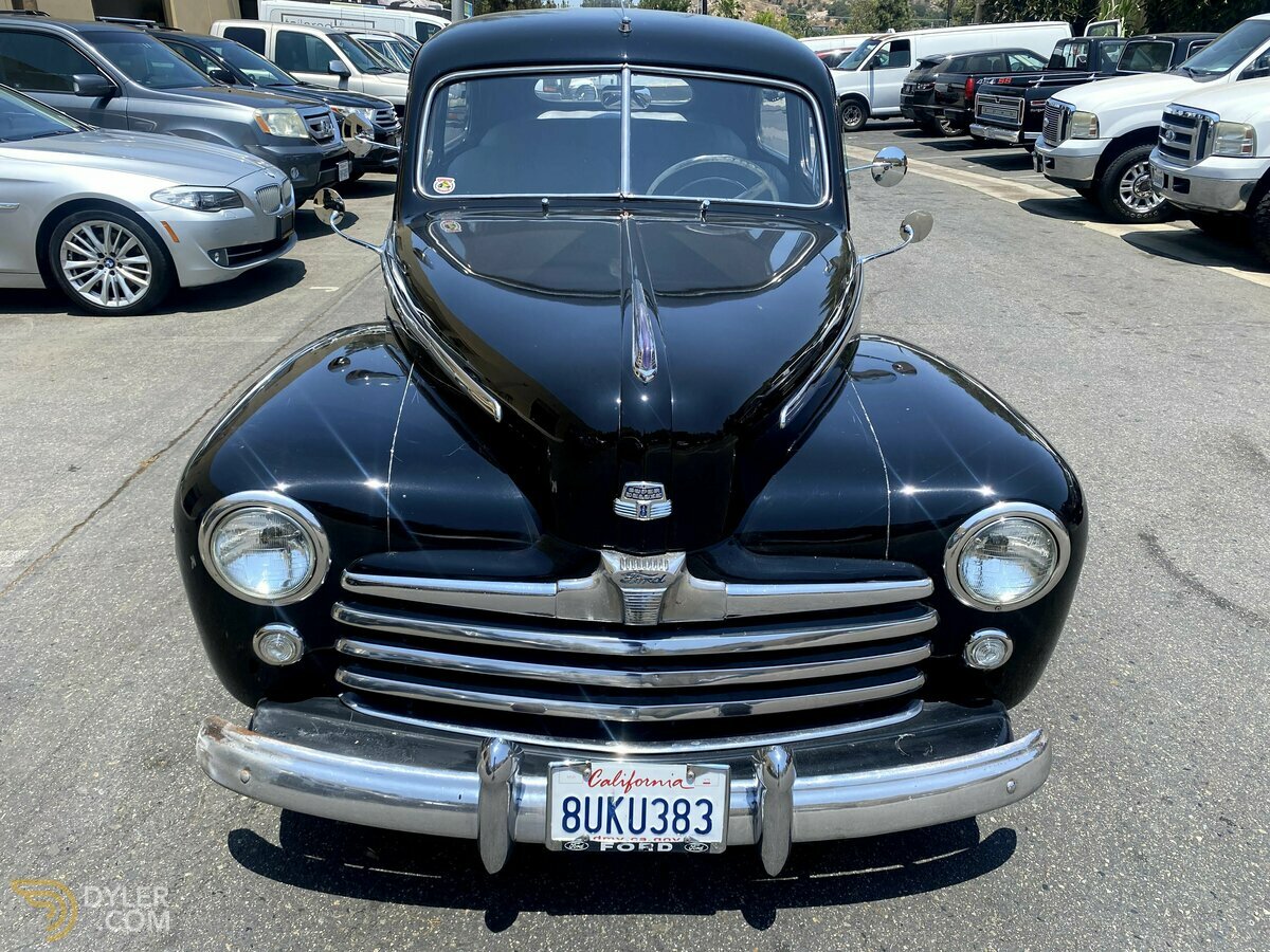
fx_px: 954
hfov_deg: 67.3
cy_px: 476
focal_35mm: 26
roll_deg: +0.7
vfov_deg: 53.1
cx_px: 635
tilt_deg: -24.7
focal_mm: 4.25
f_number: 1.8
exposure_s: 1/1779
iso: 32
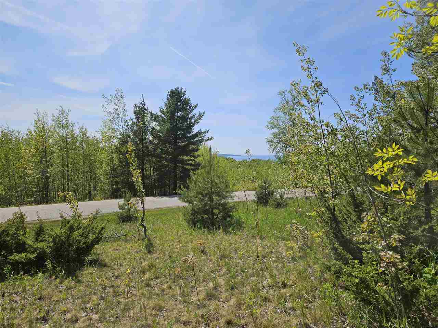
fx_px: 291
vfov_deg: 58.9
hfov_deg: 73.9
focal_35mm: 23
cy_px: 164
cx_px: 219
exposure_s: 1/3747
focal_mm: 5.4
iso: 25
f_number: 1.8
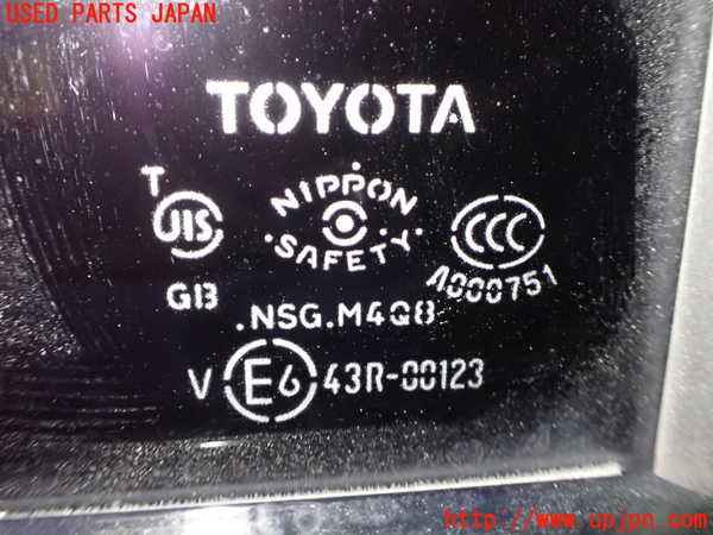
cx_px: 356
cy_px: 268
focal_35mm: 30
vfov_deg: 46.8
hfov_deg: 60.0
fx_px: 618
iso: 1600
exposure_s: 1/30
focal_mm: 5.4
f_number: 2.3
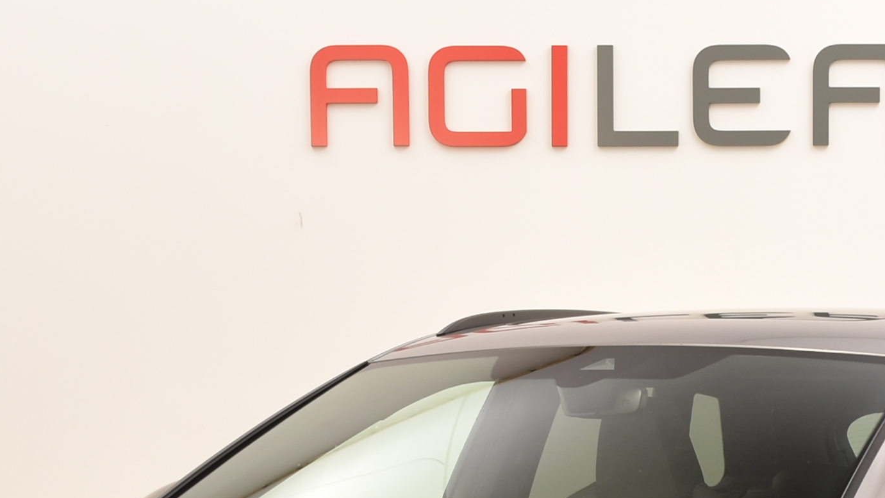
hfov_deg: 16.0
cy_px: 668
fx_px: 3121
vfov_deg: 9.0
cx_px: 740
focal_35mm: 133
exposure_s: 1/200
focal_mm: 26
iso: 100
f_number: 7.1
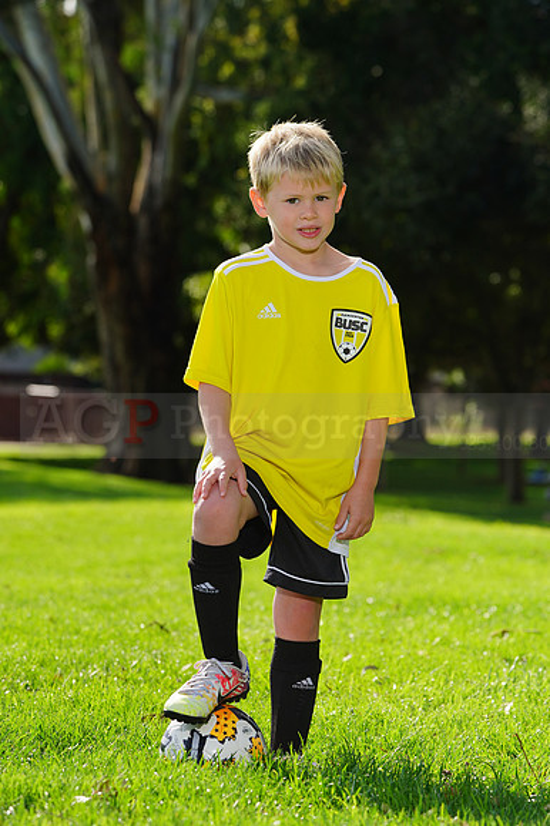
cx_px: 275
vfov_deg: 12.2
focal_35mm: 168
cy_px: 413
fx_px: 3854
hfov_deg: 8.2
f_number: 8
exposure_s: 1/200
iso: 100
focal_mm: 168
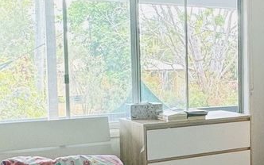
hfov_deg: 29.3
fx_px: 482
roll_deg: +0.9
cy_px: 99
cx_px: 239
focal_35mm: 67
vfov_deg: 19.4
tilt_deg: -3.7
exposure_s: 1/100
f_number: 2.2
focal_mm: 2.22
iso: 80
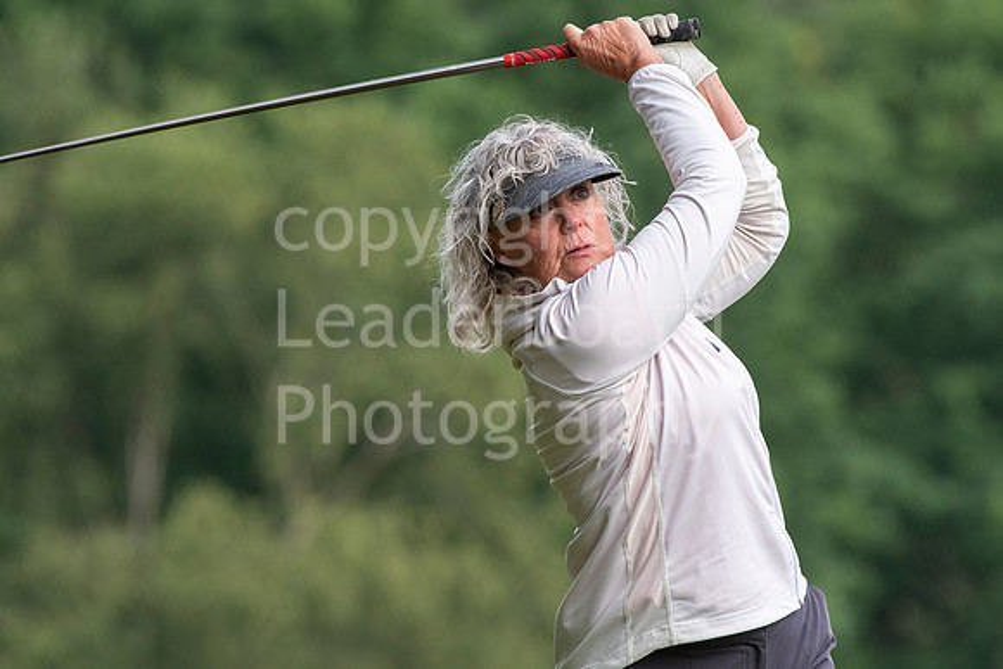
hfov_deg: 3.1
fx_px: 18810
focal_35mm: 675
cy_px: 334
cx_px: 502
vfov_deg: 2.0
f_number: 8
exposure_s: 1/1000
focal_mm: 450
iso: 1000
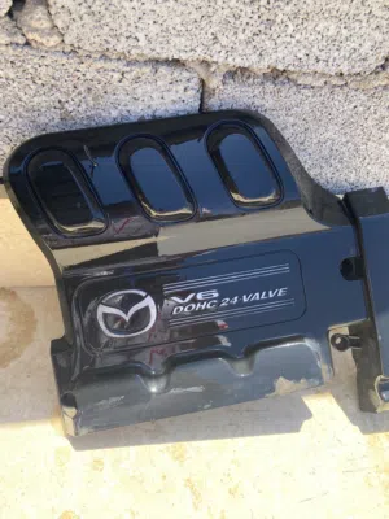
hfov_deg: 53.1
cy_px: 260
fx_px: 390
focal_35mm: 26
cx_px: 194
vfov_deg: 67.3
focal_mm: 4.25
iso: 32
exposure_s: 1/630
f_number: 1.8
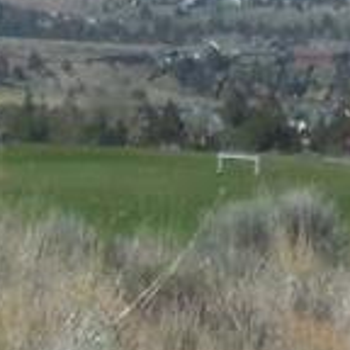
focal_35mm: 369
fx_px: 4221
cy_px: 744
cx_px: 250
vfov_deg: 4.7
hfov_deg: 4.7
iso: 125
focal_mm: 7.1
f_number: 3.6
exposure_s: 1/2000
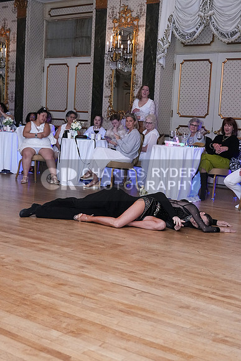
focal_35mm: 51
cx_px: 120
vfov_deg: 38.9
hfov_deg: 26.5
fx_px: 512
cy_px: 180
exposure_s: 1/200
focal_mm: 34
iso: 5000
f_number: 4
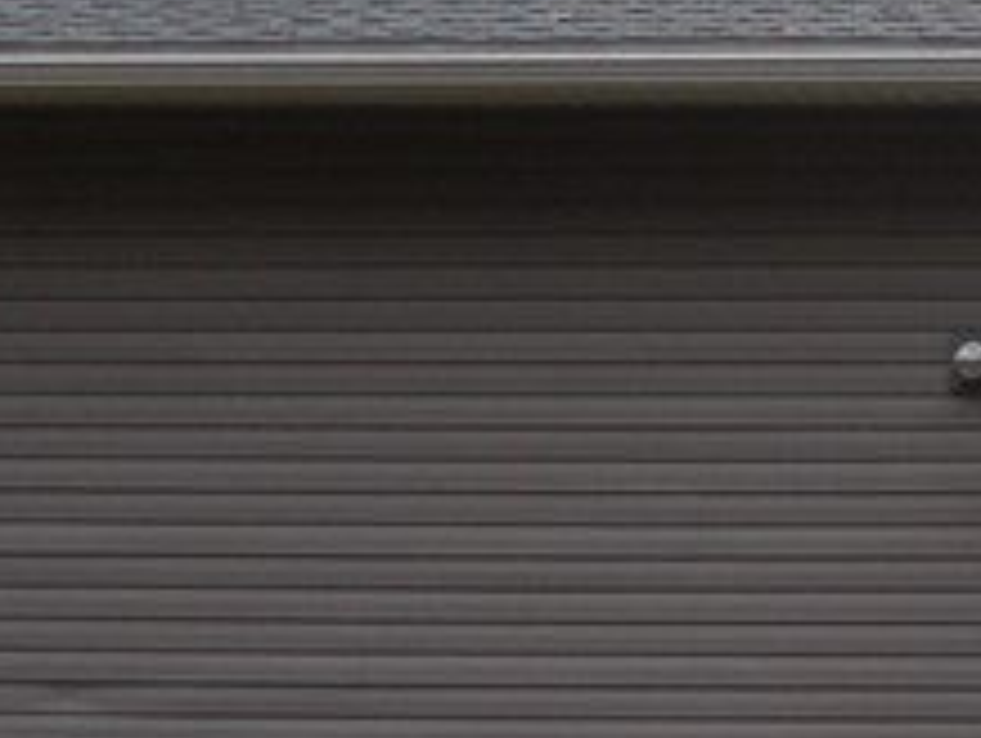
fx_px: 4795
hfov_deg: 10.8
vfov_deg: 8.8
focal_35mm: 169
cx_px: 1850
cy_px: 360
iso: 64
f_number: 3.5
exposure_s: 1/76
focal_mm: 6.3
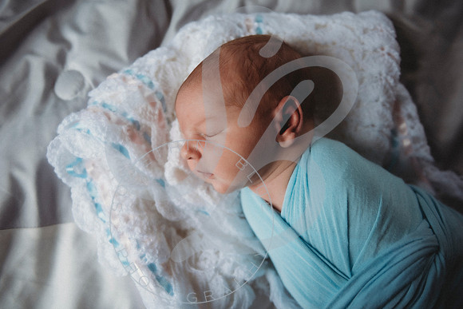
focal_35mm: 32
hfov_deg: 58.7
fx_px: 412
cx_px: 232
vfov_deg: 41.1
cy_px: 154
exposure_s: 1/125
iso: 200
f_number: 2.8
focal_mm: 32
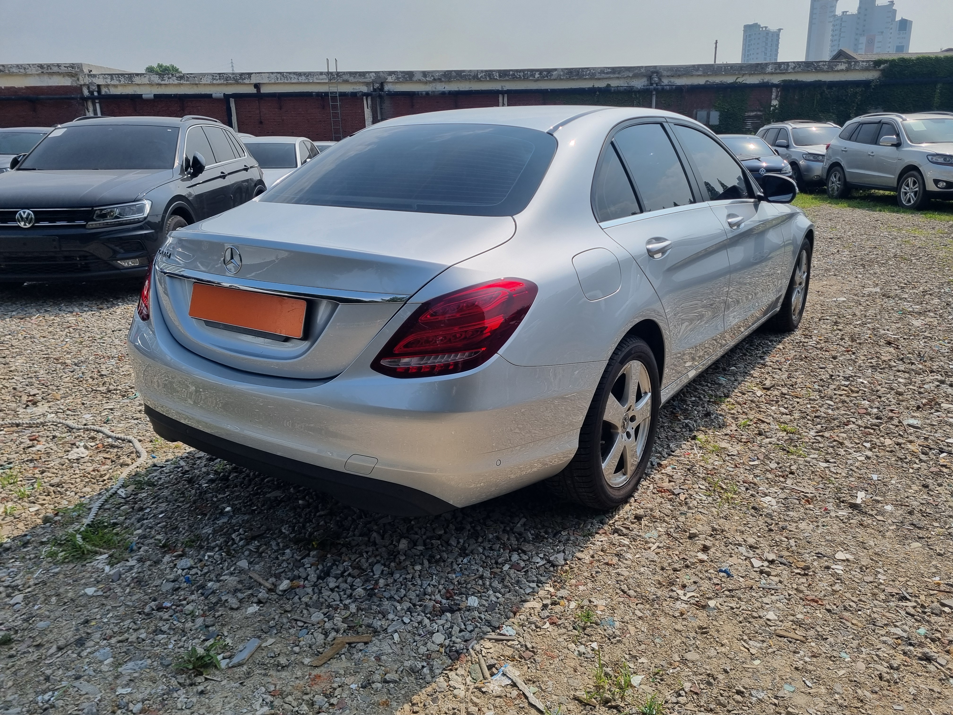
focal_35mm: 26
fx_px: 716
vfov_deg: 53.1
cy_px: 358
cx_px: 476
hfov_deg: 67.3
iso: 50
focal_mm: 5.4
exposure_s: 1/4496
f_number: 1.8
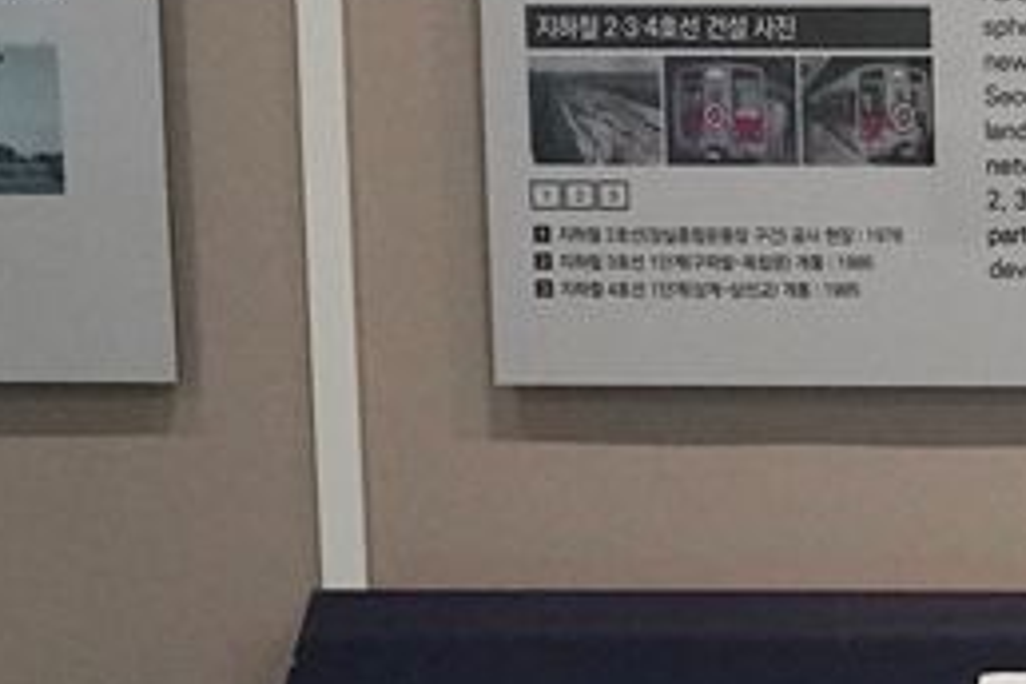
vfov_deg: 7.4
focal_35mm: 186
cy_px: 493
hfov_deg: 10.2
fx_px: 5301
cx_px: 2104
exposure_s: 1/80
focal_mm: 24
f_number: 3.5
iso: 3200
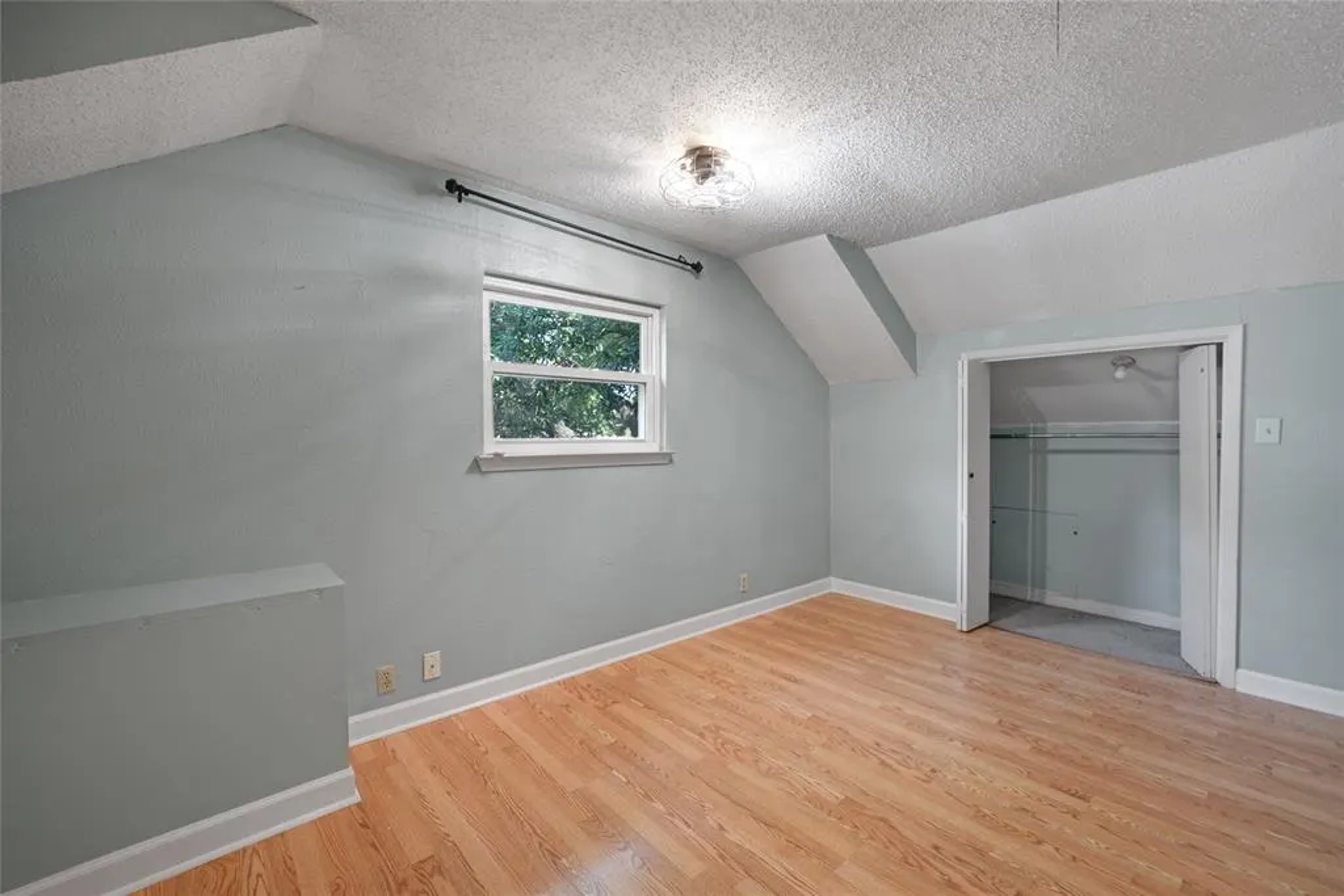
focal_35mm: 14
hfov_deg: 104.2
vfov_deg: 81.2
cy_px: 448
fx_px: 523
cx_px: 672
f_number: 9
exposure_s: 1/8
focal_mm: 14
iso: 640
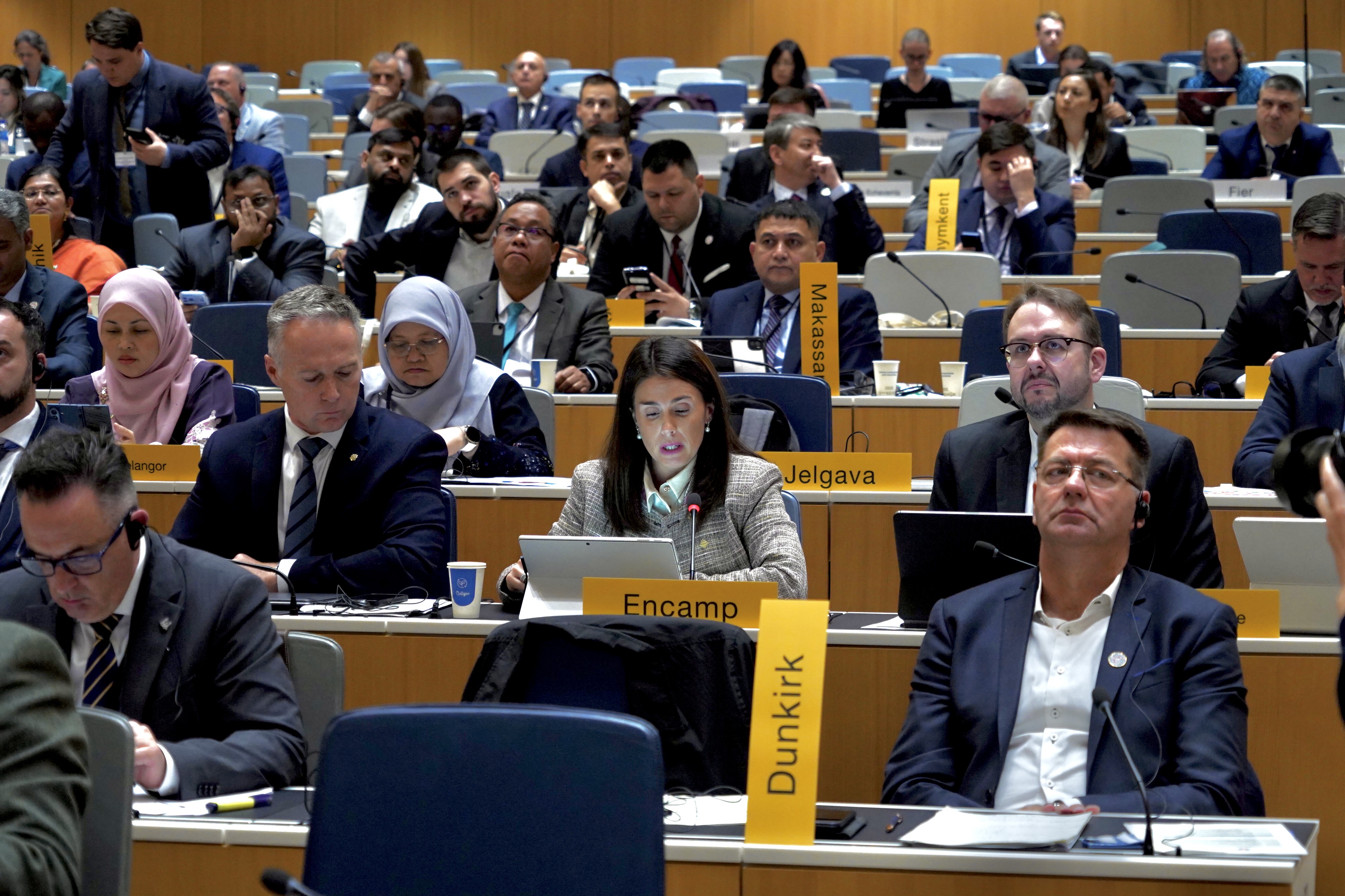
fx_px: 3586
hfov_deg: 21.2
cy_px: 448
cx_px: 672
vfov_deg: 14.3
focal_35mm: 96
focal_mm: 96
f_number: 5.6
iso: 2500
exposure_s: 1/100
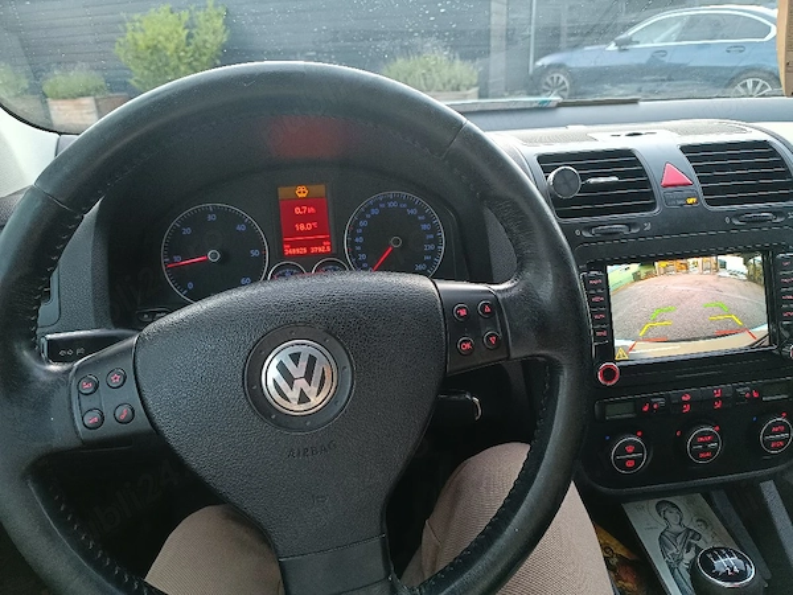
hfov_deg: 71.6
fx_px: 550
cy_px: 298
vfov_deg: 56.8
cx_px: 396
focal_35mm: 24
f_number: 1.88
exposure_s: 1/33.3
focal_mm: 5.59
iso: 627
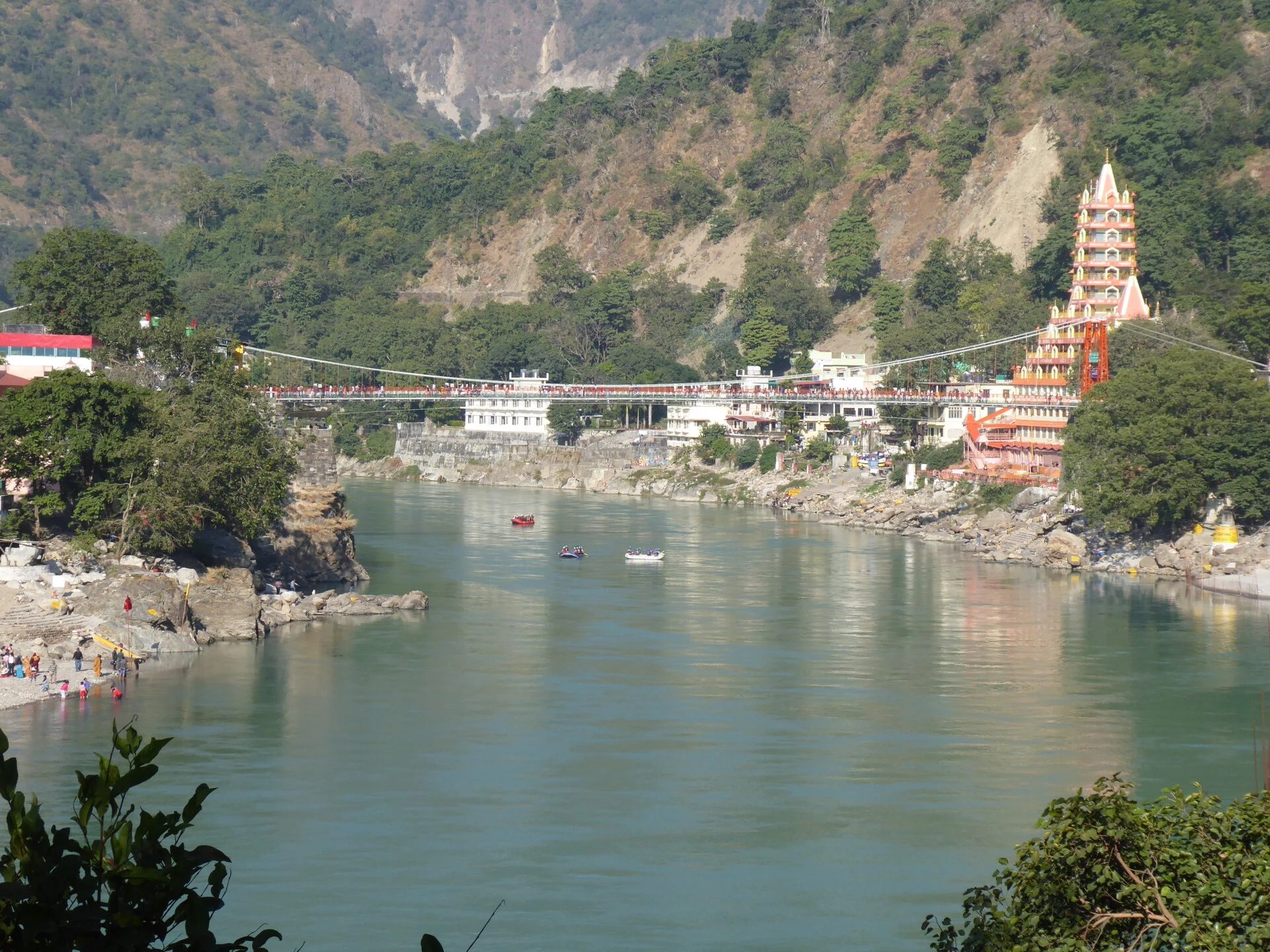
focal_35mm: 98
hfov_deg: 20.0
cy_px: 476
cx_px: 635
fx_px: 3595
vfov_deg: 15.1
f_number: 4.9
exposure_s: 1/320
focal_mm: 16.1
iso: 80
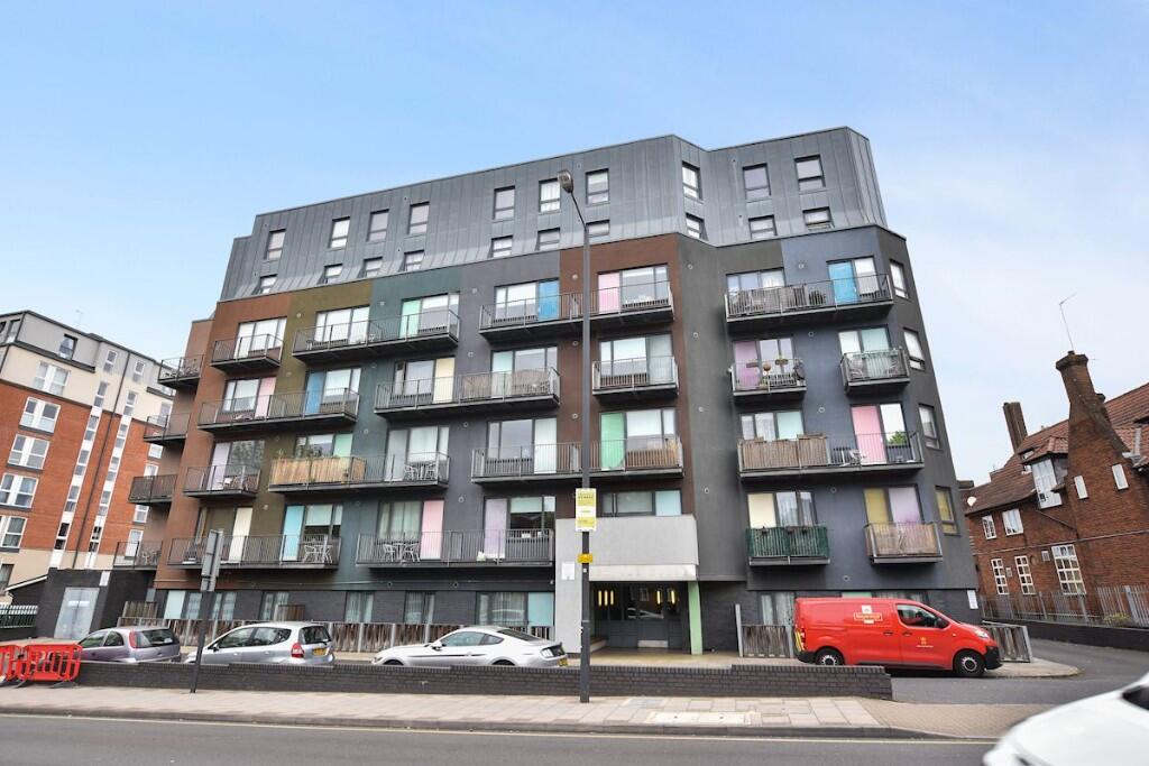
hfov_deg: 92.4
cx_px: 574
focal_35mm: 17
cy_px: 383
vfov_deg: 69.7
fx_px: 551
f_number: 5.6
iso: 160
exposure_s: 1/125
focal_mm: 11.5
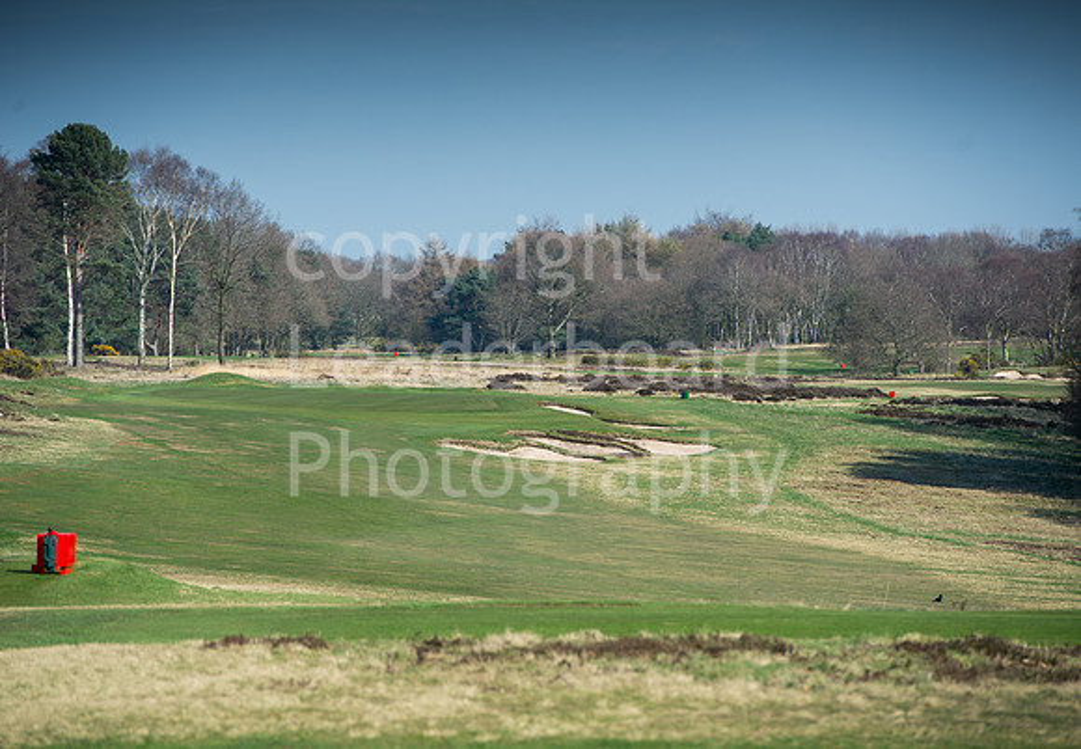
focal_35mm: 206
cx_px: 516
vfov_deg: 6.8
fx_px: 6272
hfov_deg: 9.9
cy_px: 374
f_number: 6.3
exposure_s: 1/800
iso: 250
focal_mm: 200
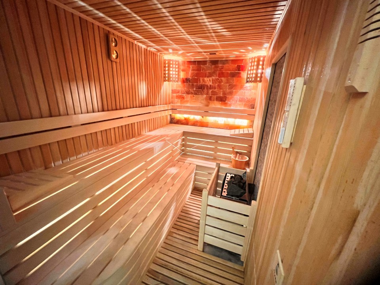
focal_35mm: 13
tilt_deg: -17.1
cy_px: 142
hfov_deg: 106.2
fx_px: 143
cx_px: 190
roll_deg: -1.9
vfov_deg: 89.9
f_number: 1.8
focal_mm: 1.57
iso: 640
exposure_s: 1/50
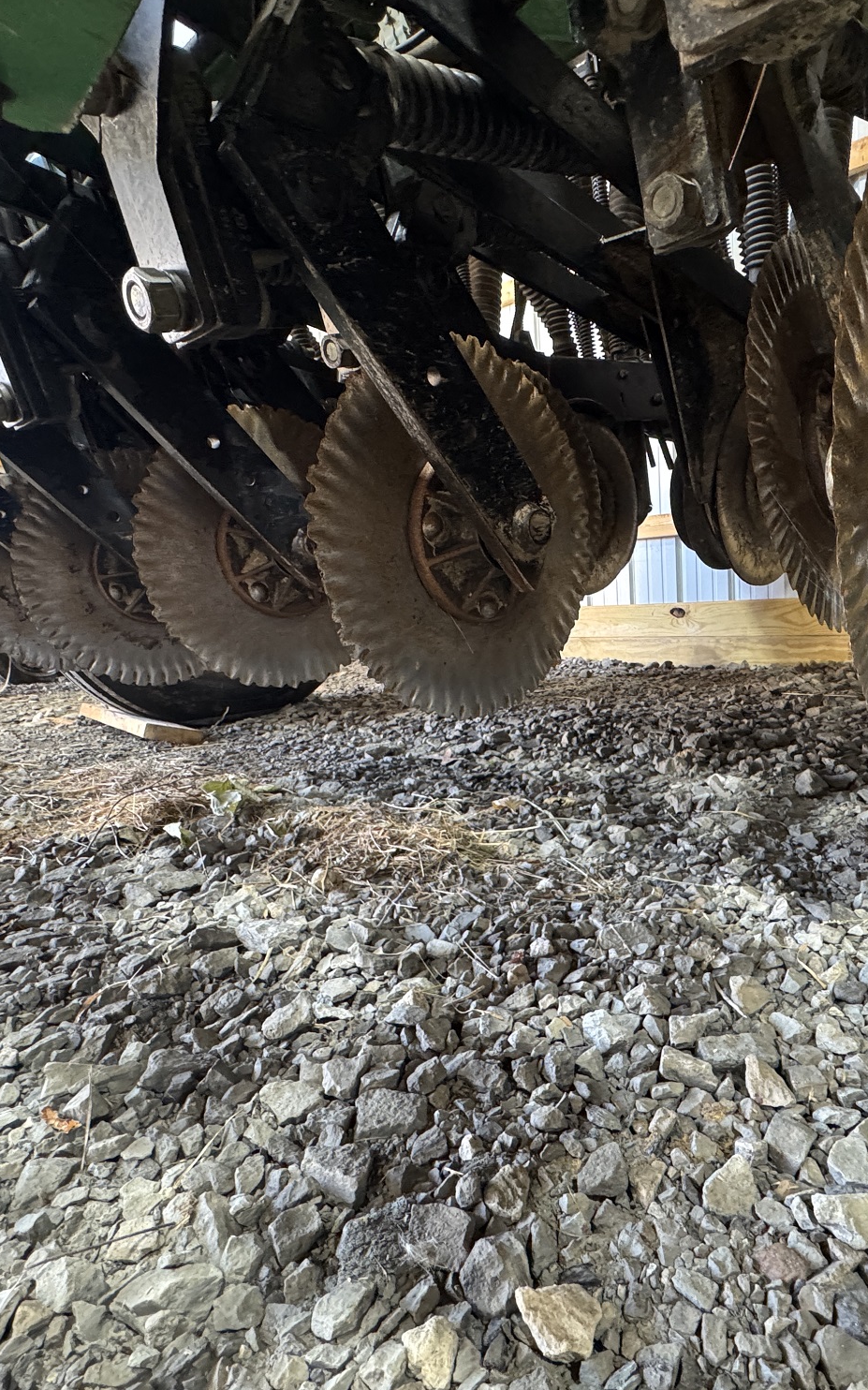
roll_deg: +3.0
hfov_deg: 58.6
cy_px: 691
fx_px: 757
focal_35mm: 20
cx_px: 558
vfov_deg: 85.1
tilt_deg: -7.1
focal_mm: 2.22
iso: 500
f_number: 2.2
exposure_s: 1/60
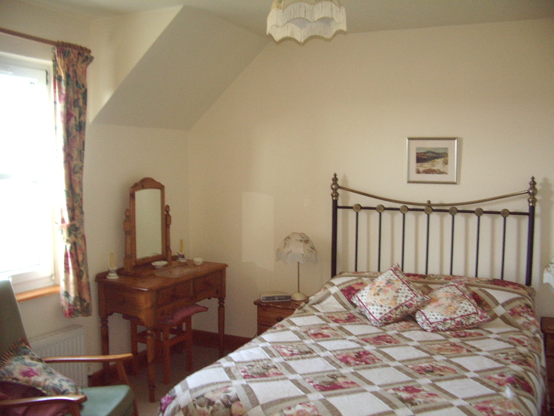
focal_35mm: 35
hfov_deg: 52.6
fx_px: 560
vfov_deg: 40.7
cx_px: 277
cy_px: 208
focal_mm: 5.8
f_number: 2.6
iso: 200
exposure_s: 1/40
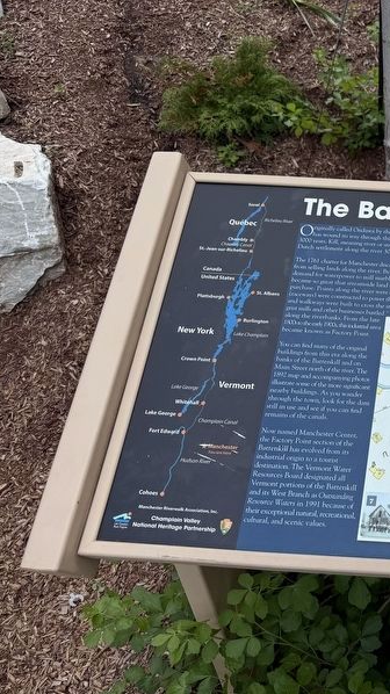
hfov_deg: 29.3
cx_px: 460
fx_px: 644
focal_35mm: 35
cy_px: 347
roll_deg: +0.0
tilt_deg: -37.6
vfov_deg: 56.6
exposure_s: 1/2110
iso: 80
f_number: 1.78
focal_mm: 6.76
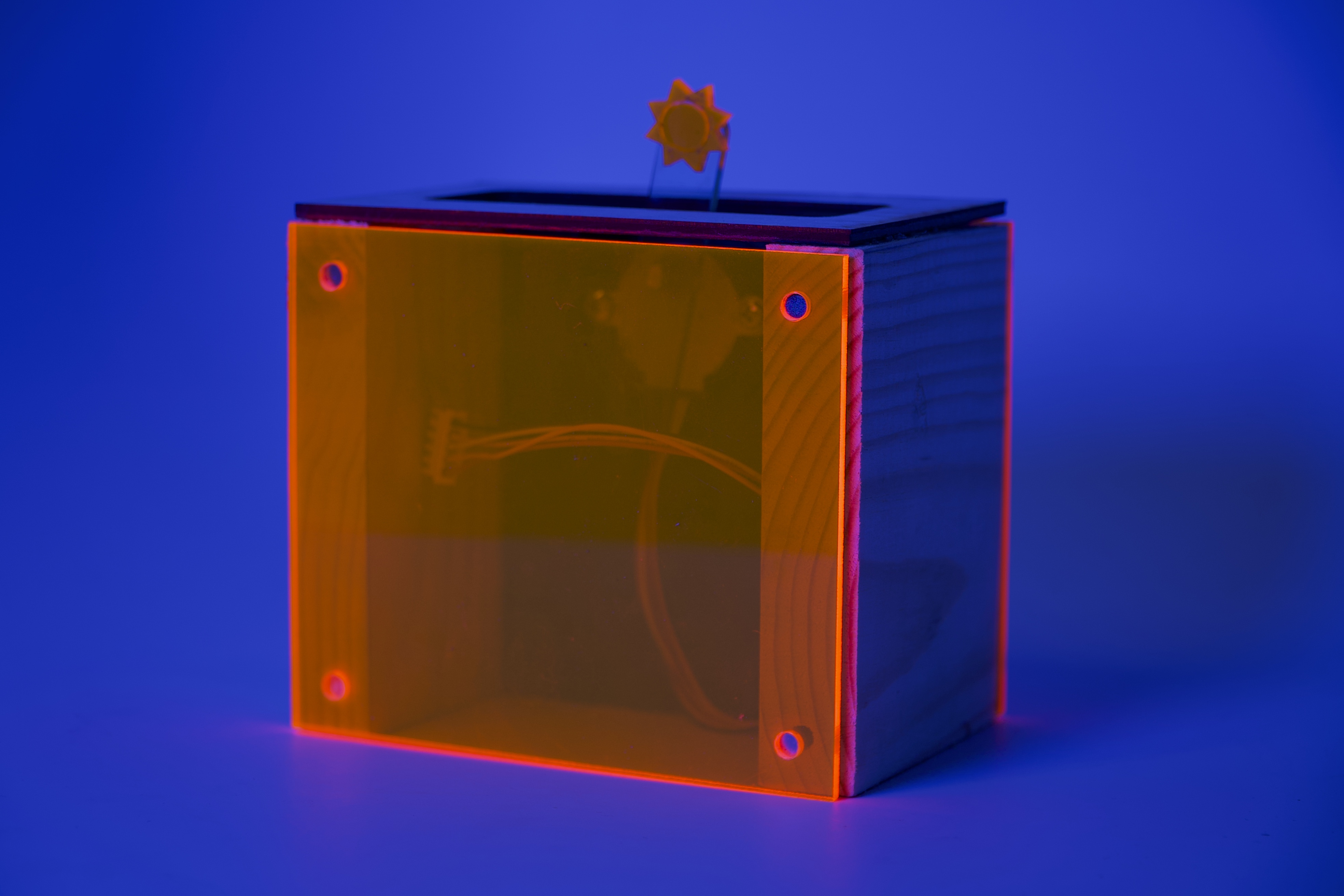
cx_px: 672
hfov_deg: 23.4
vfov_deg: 15.7
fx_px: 3248
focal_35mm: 87
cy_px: 448
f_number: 4
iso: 160
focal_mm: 58
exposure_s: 1/160
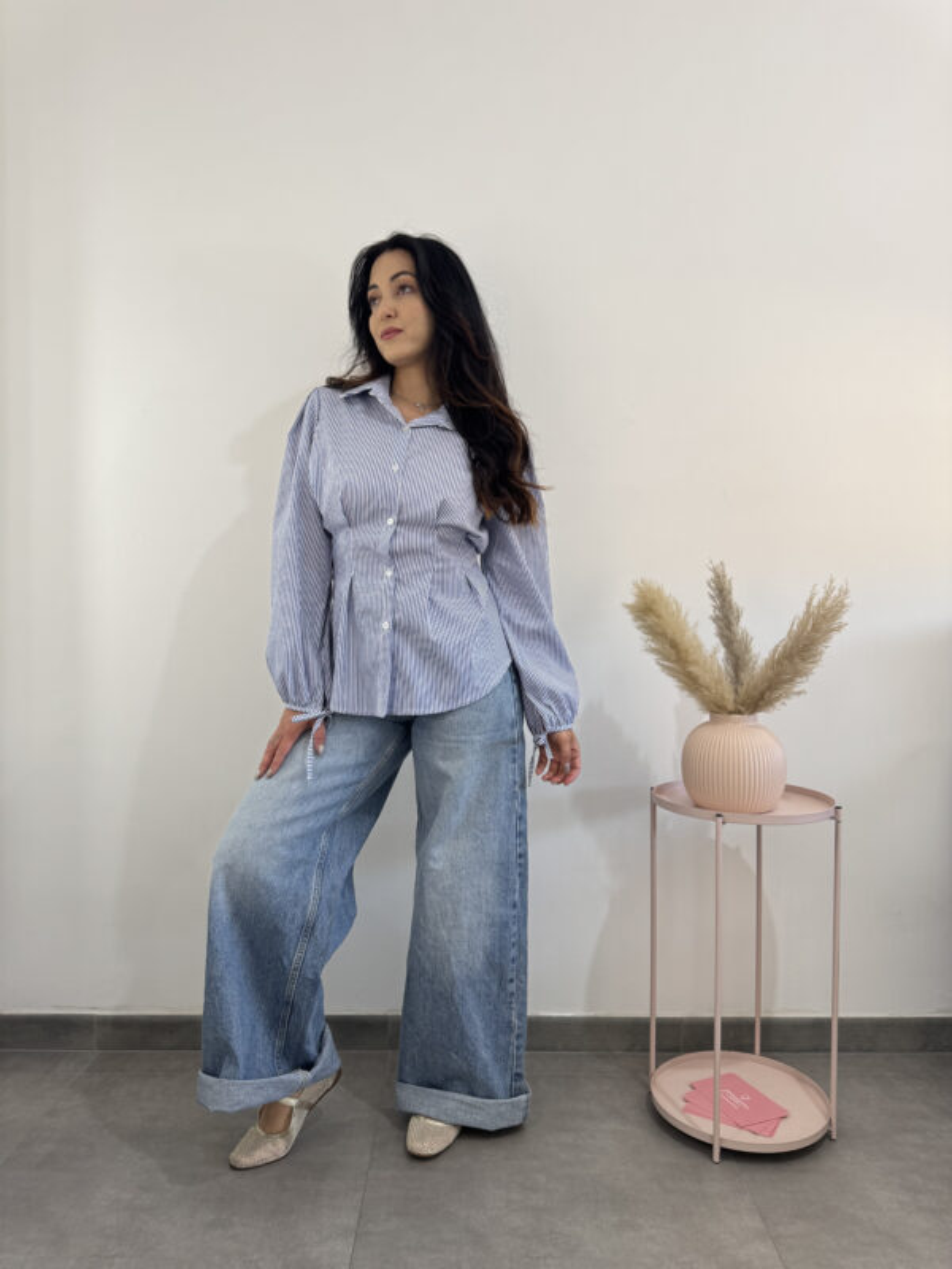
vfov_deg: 71.6
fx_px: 880
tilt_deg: -0.7
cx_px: 476
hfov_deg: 56.8
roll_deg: -0.5
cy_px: 634
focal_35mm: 24
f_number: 1.78
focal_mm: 6.76
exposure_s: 1/100
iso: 160
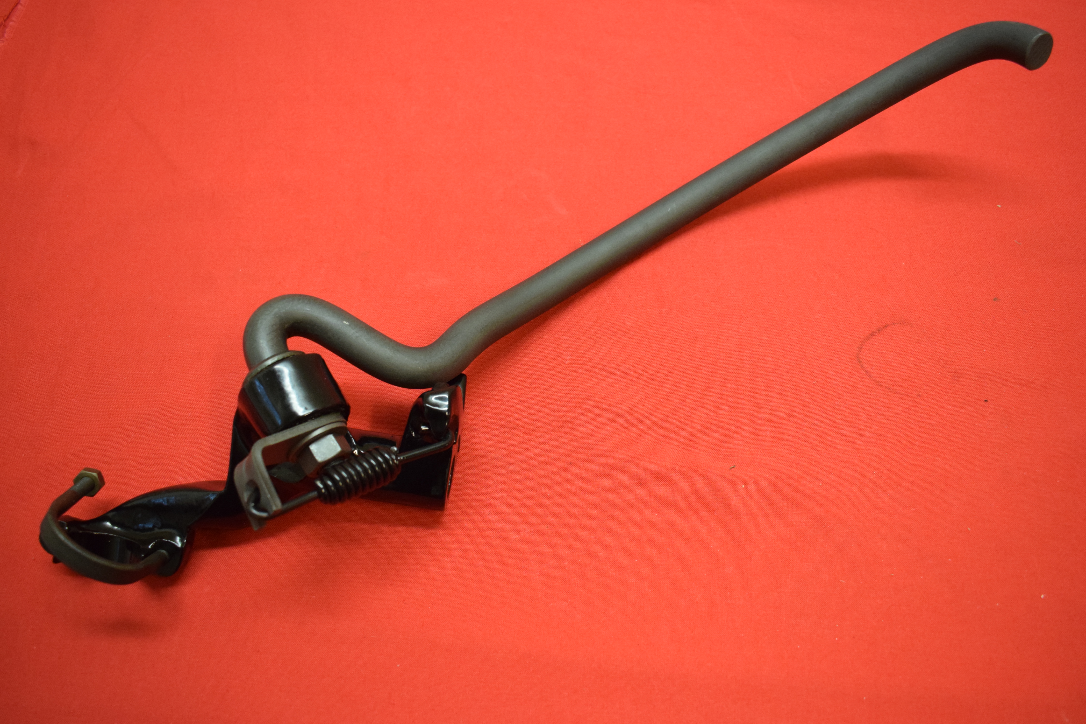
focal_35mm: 32
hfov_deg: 59.5
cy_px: 362
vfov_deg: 41.7
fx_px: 950
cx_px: 543
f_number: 5
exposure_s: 1/125
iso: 2000
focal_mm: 21
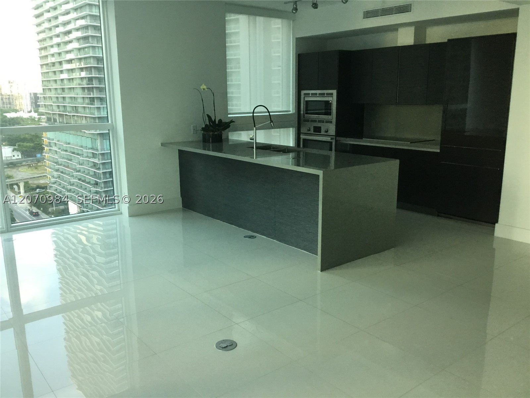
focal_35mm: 31
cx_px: 265
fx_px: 475
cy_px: 199
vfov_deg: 45.4
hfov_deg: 58.4
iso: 50
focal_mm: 3.3
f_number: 2.4
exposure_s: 1/30
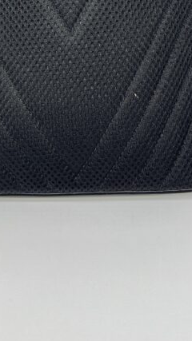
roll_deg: +0.9
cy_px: -38
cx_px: 60
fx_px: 616
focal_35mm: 68
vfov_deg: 28.1
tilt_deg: -37.8
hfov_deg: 17.7
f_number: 1.5
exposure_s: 1/100
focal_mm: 5.7
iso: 64
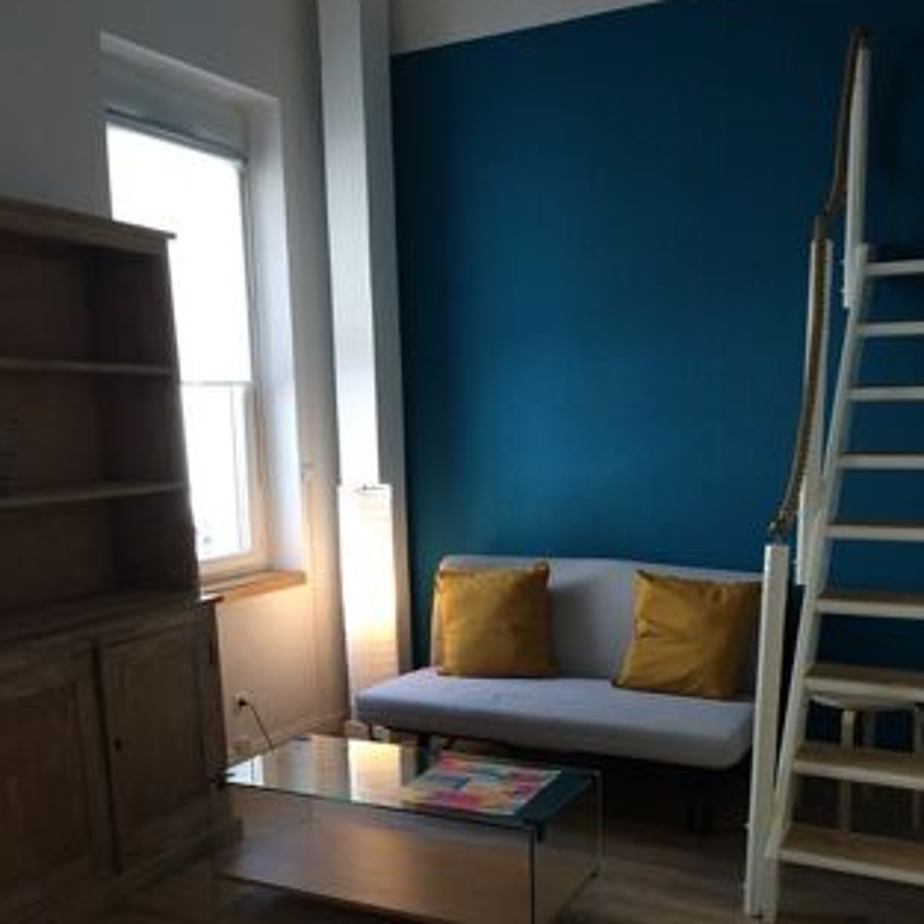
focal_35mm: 35
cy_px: 610
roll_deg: +0.8
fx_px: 1057
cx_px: 466
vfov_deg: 46.5
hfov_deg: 47.2
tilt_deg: -11.6
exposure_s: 1/50
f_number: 2.2
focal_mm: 4.15
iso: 40
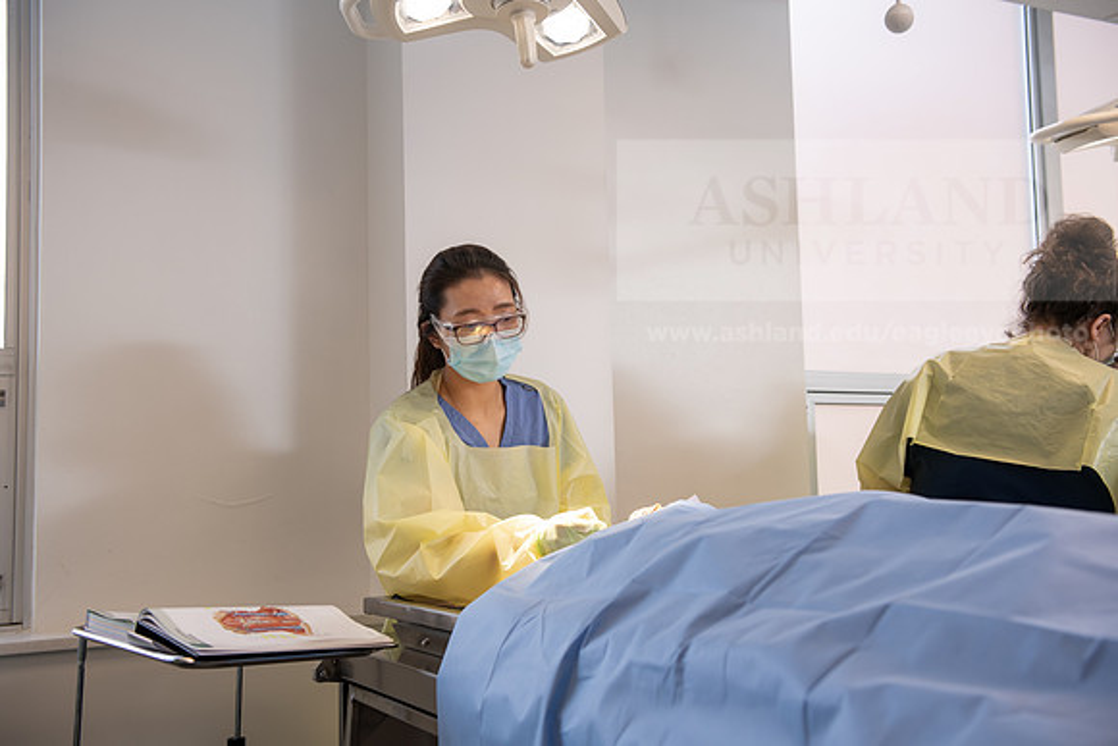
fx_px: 1242
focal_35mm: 40
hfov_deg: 48.4
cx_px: 559
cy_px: 373
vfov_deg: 33.4
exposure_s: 1/200
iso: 400
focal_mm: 40
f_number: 4
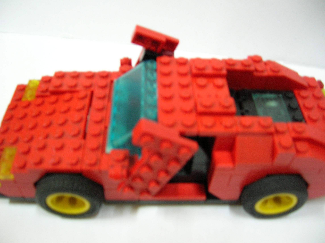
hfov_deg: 54.0
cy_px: 122
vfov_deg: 41.7
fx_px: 319
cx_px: 162
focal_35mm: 34
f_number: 2.9
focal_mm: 5.7
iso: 100
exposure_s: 1/1.9
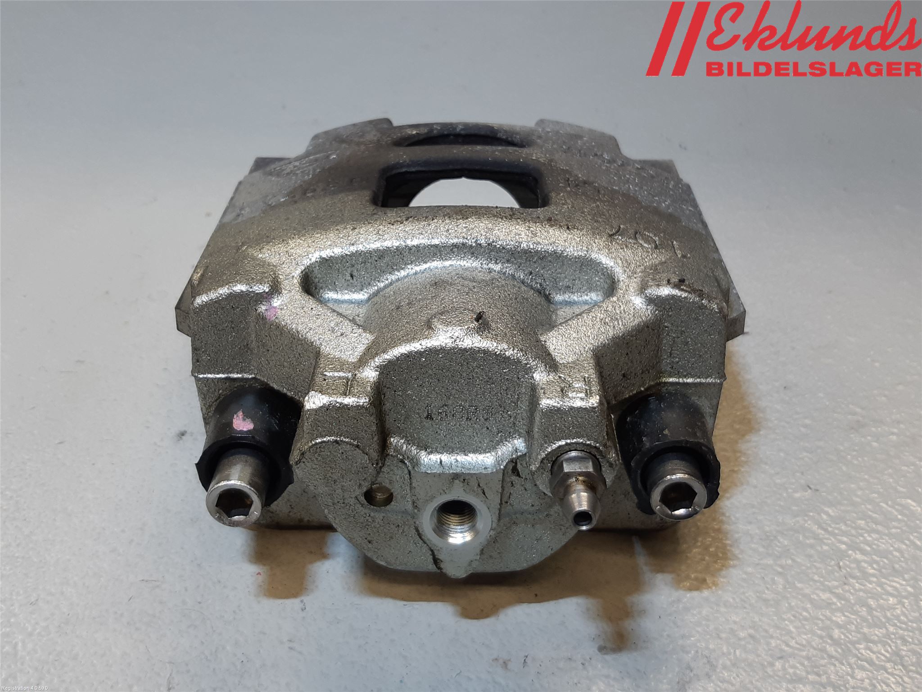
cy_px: 346
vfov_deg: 53.1
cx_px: 461
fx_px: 693
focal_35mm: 26
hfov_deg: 67.3
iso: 50
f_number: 1.7
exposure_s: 1/50
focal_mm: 3.93
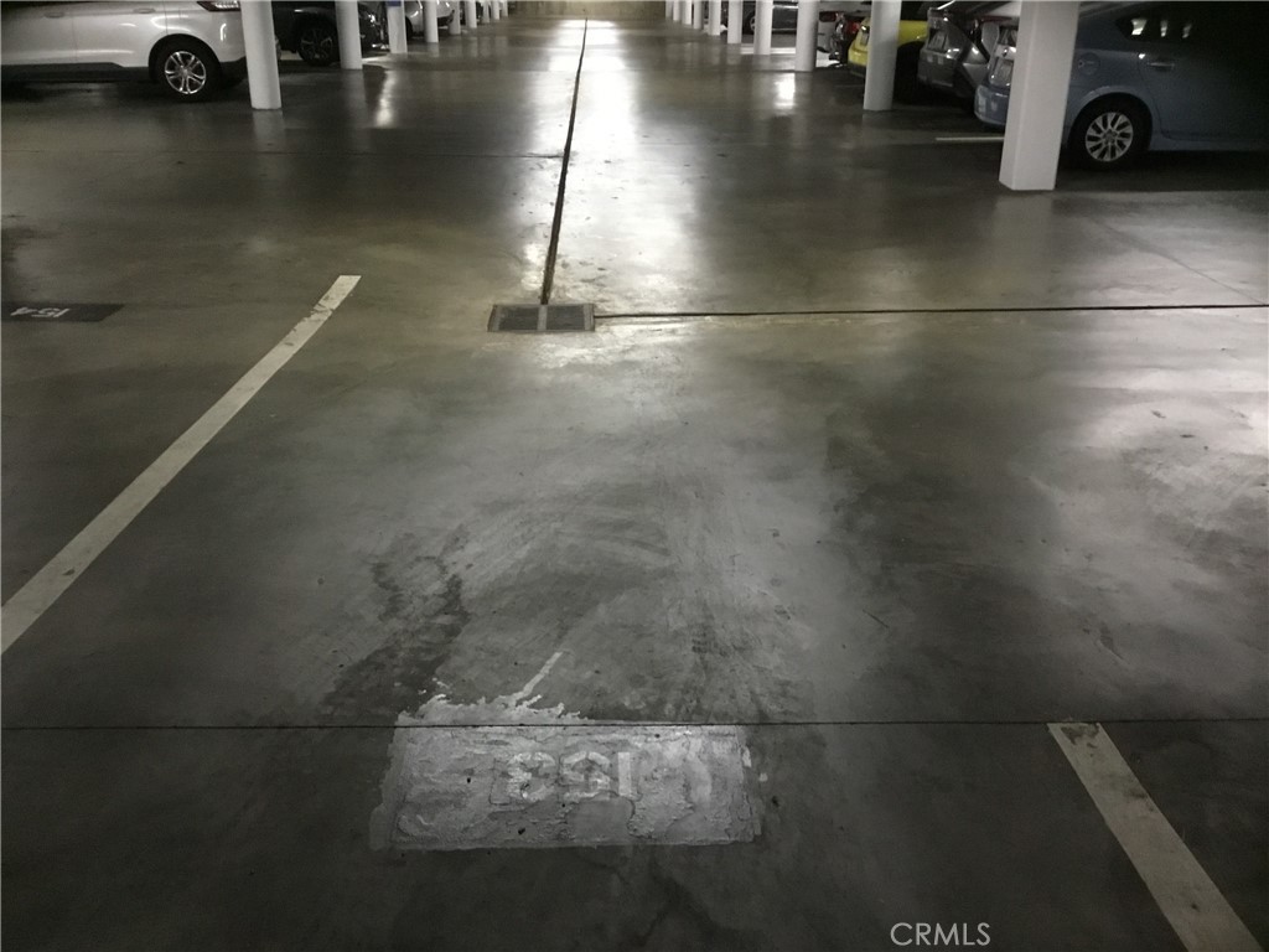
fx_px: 1136
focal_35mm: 31
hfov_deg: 58.4
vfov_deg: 45.4
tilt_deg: -23.2
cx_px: 634
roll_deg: -0.5
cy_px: 476
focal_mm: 3.3
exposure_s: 1/15
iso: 400
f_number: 2.4
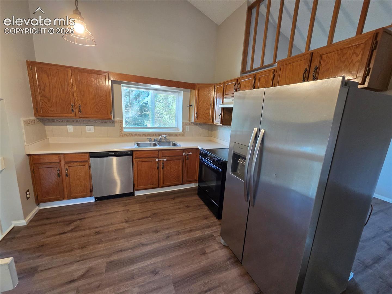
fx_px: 147
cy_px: 147
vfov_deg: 89.9
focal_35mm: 13
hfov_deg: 106.2
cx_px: 196
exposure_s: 1/60
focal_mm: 2.2
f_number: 2.2
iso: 400
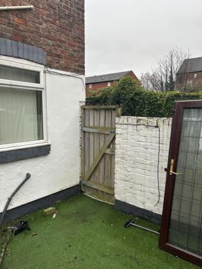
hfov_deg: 53.1
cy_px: 134
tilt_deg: -8.1
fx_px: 202
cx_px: 101
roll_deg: -0.8
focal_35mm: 26
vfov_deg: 67.3
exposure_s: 1/304
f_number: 1.5
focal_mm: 5.7
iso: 50
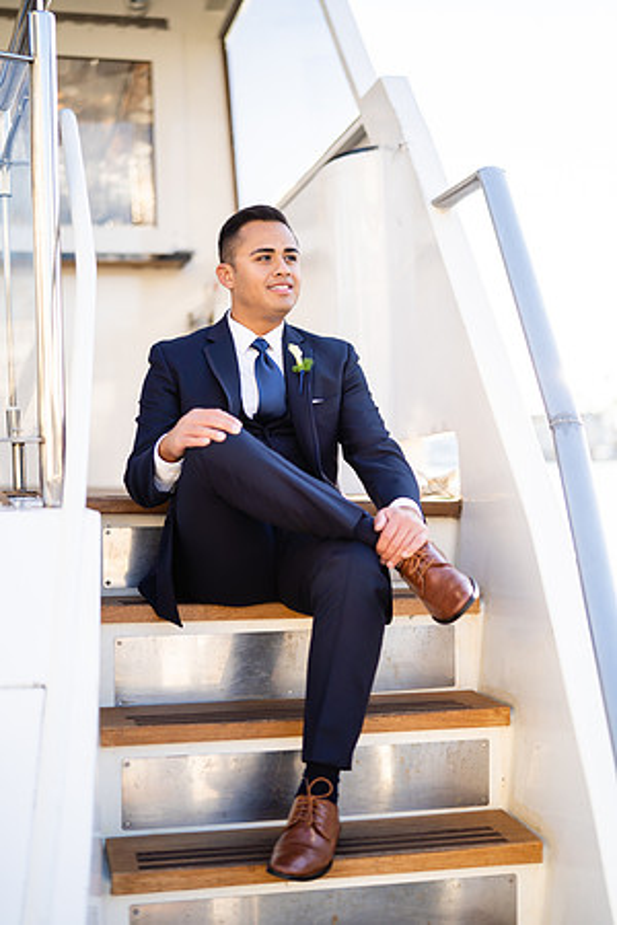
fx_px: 1285
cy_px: 462
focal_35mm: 50
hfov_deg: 27.0
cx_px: 308
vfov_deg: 39.6
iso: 160
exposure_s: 1/2000
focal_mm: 50
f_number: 1.4
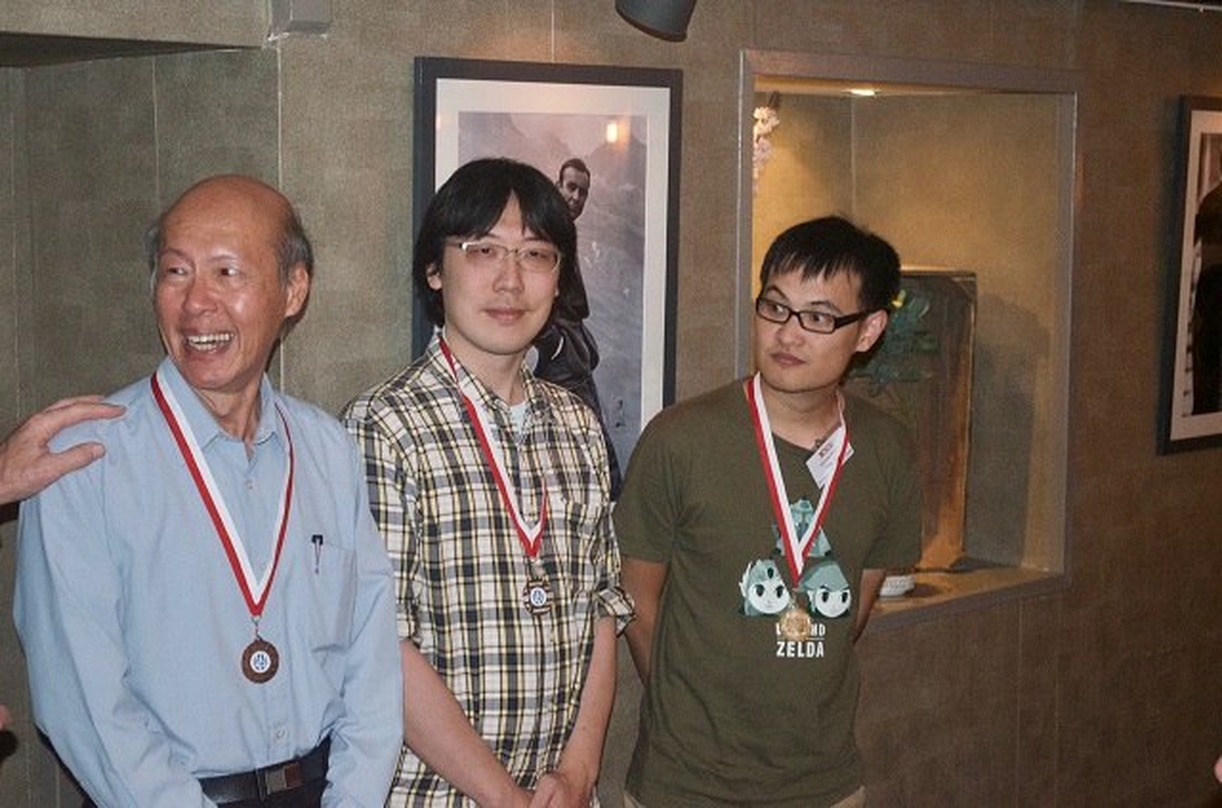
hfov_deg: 29.9
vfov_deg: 20.0
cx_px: 611
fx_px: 2285
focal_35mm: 68
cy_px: 404
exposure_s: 1/60
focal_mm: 45
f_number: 5.3
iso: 3200
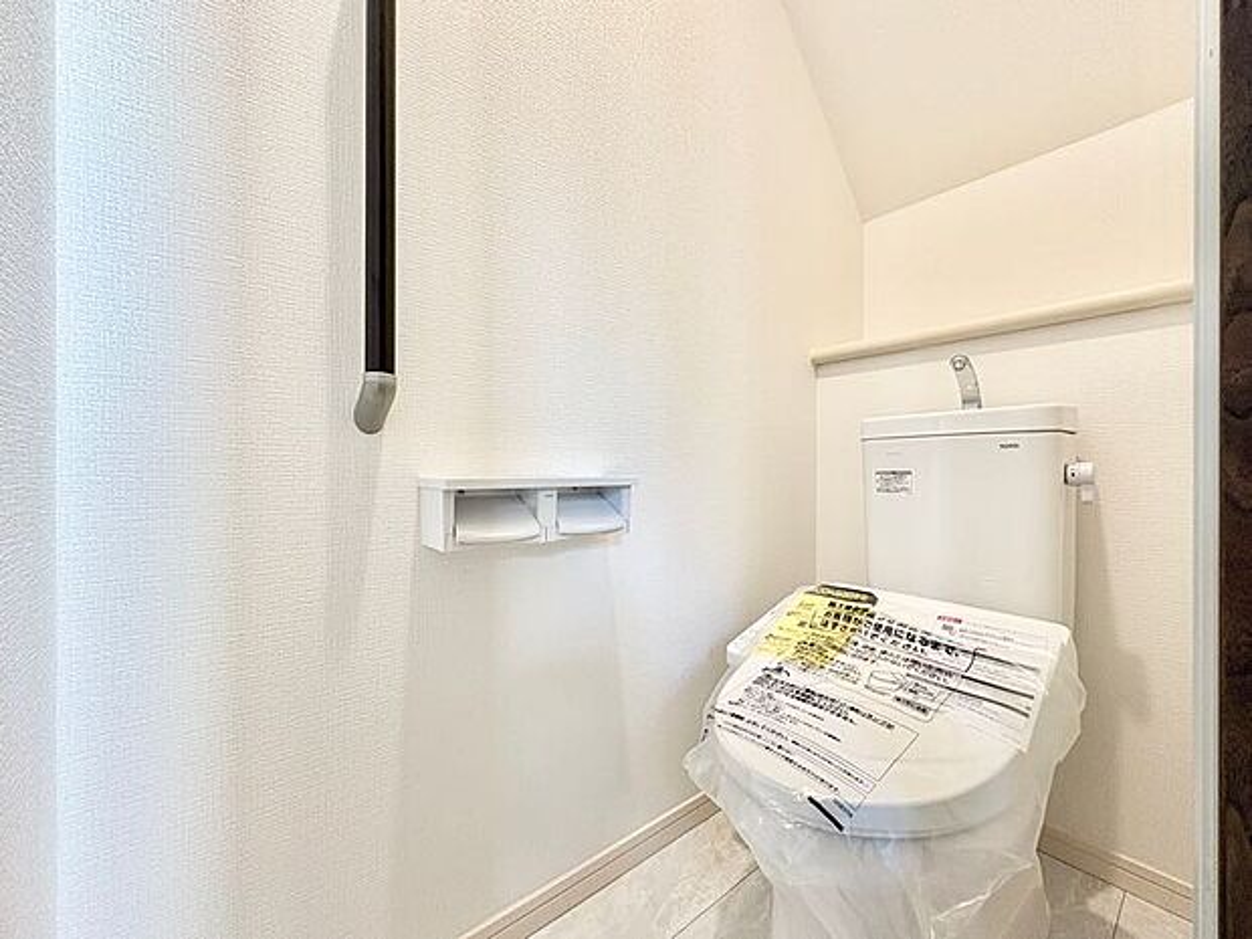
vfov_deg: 85.7
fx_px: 506
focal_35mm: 14
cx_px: 626
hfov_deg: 102.1
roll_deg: +0.4
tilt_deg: -0.8
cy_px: 470
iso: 125
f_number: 2.2
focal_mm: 2.22
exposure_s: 1/50
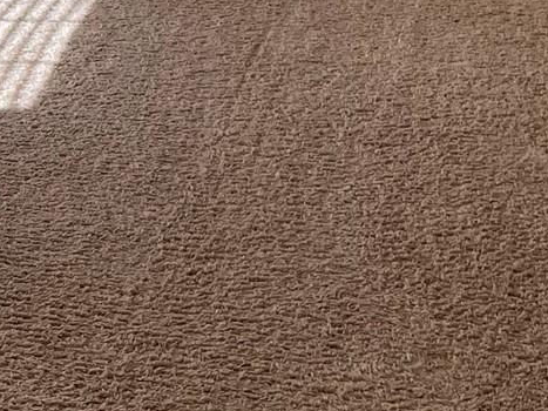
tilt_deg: -12.8
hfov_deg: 15.9
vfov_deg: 12.4
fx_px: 1804
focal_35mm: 114
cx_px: -273
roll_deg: +2.4
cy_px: -193
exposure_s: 1/121
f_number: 1.6
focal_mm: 4.2
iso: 40
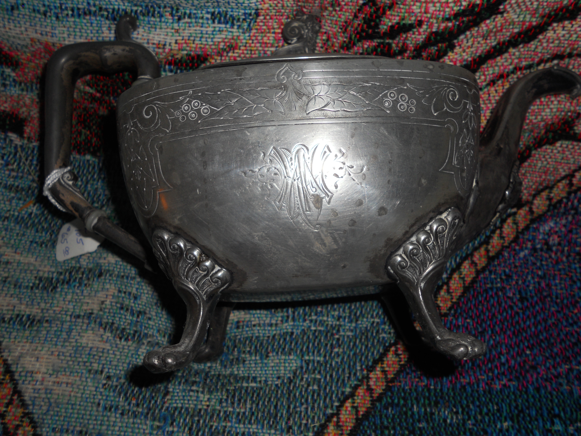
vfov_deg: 44.2
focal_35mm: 32
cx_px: 290
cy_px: 218
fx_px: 537
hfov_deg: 56.8
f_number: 8.8
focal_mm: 5.8
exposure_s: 1/25
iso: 80
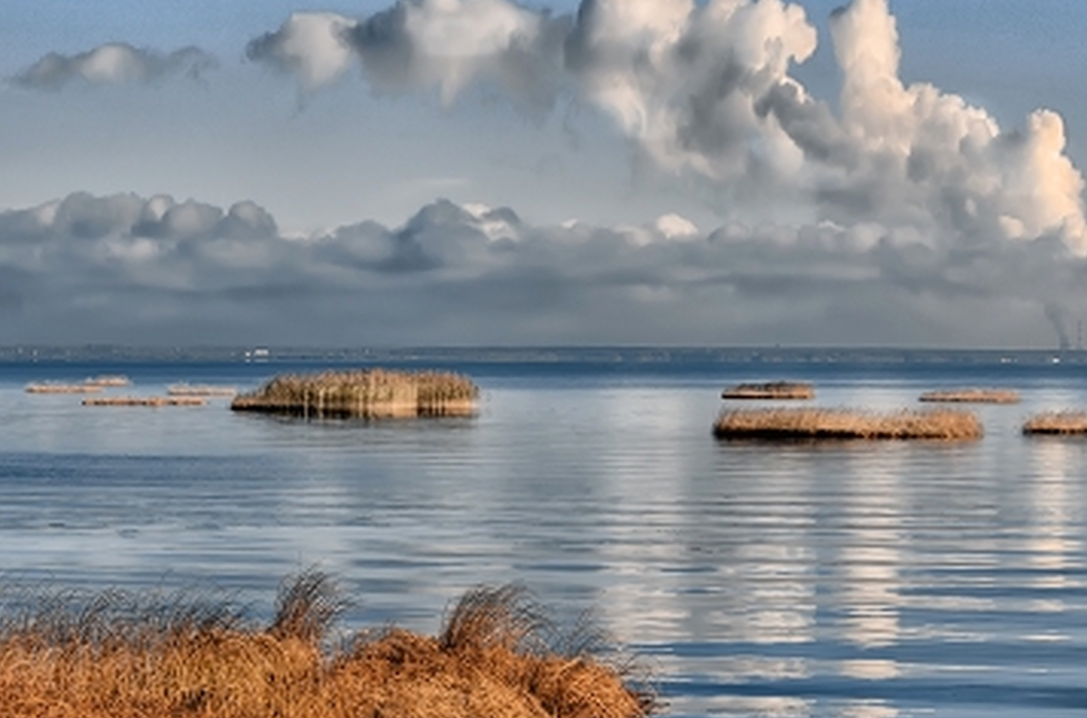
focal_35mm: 111
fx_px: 3343
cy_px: 438
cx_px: 475
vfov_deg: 12.3
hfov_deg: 18.5
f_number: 9.5
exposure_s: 1/45
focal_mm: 50
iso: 200
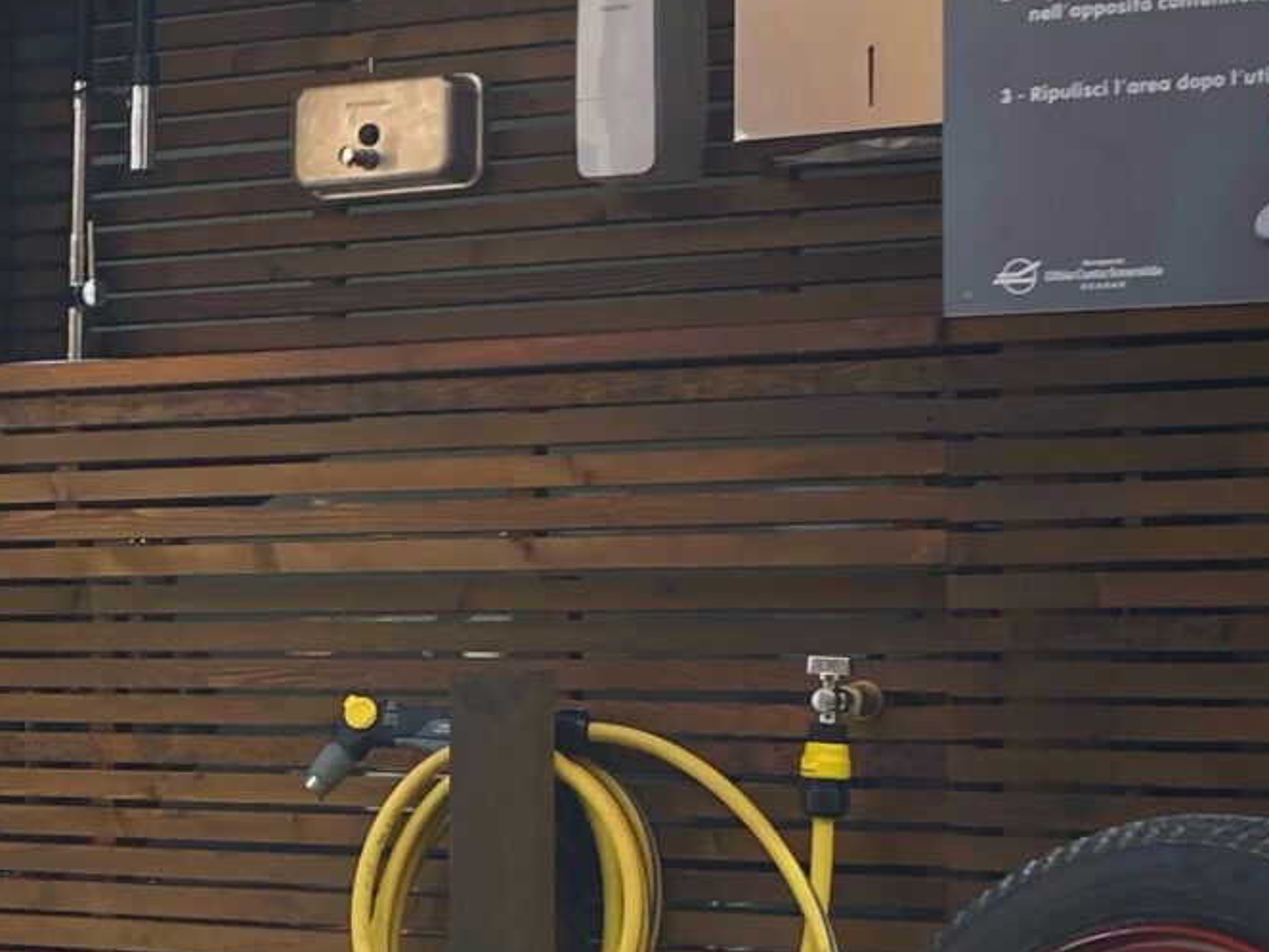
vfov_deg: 13.7
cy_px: 593
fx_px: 3959
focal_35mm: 108
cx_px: -67
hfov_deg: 17.7
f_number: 1.8
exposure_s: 1/206
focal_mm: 3.99
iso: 20
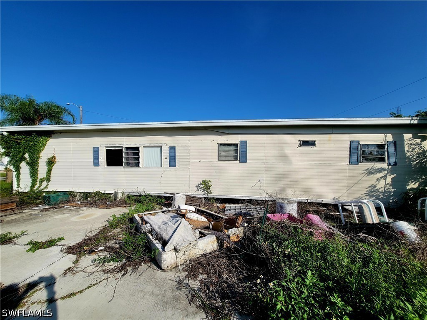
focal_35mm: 13
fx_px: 160
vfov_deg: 89.9
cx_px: 214
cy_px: 160
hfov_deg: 106.2
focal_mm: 1.74
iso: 32
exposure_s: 1/1429
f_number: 2.2
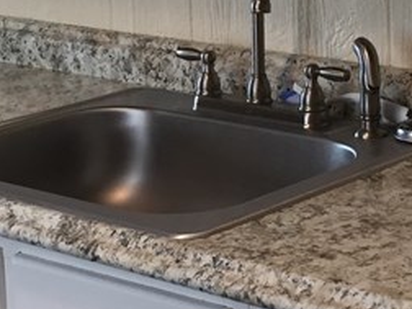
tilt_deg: -6.9
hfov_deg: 16.7
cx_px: 258
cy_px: -33
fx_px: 1404
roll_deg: +1.2
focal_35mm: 118
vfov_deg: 12.3
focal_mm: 4.15
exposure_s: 1/30
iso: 80
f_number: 2.2
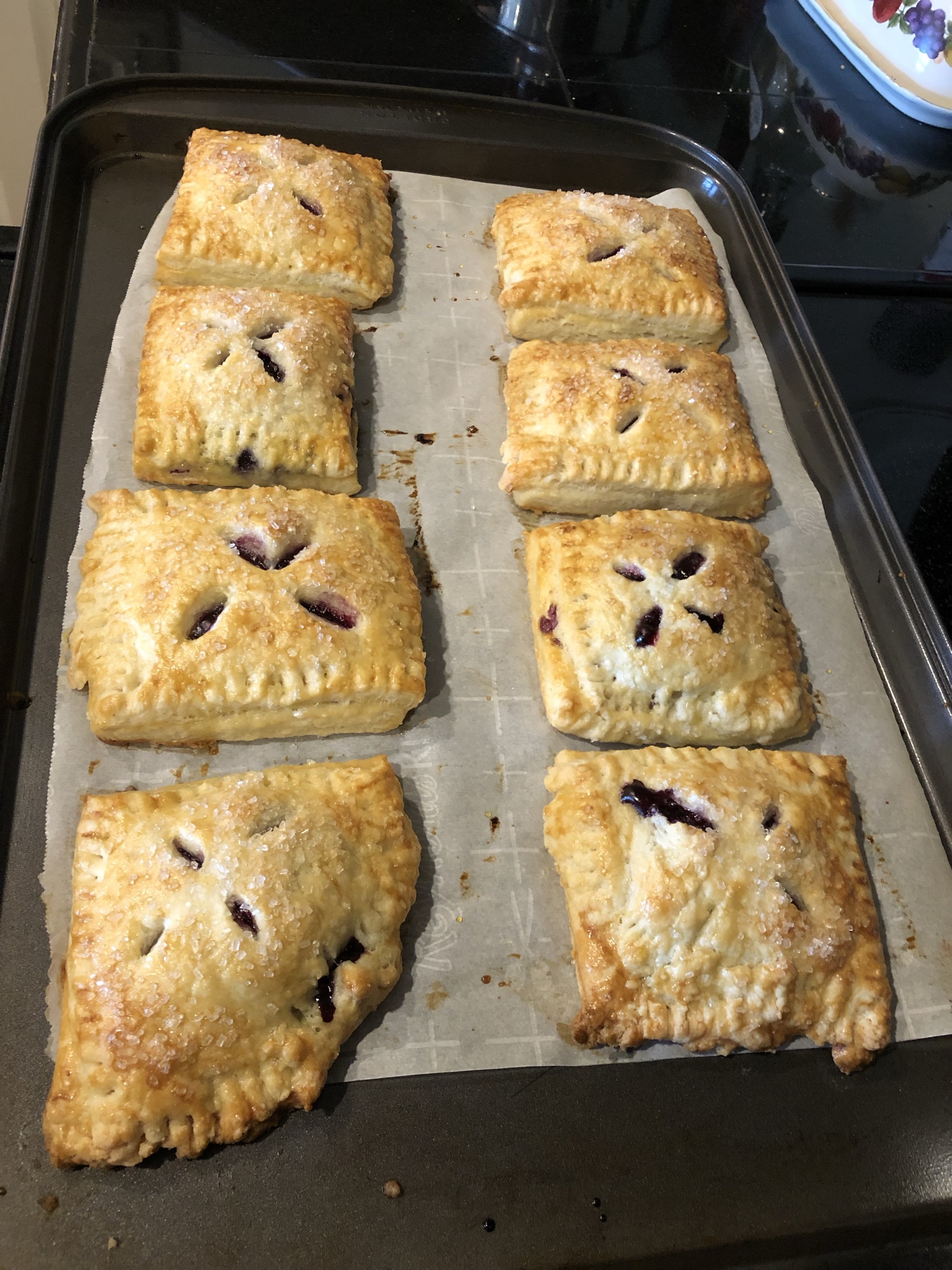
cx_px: 476
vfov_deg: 63.4
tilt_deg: -52.6
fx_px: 1027
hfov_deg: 49.7
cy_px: 635
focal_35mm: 28
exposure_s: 1/15
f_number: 1.8
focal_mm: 4
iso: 80
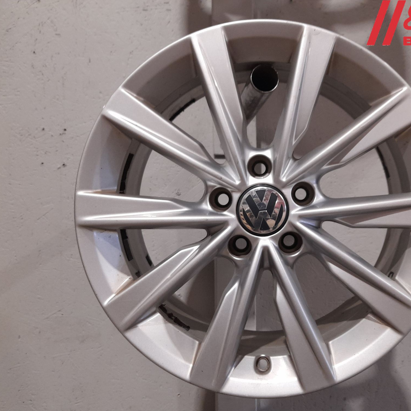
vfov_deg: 54.0
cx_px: 255
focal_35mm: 30
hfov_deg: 53.5
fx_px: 403
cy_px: 208
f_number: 2
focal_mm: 4.6
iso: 200
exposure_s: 1/50
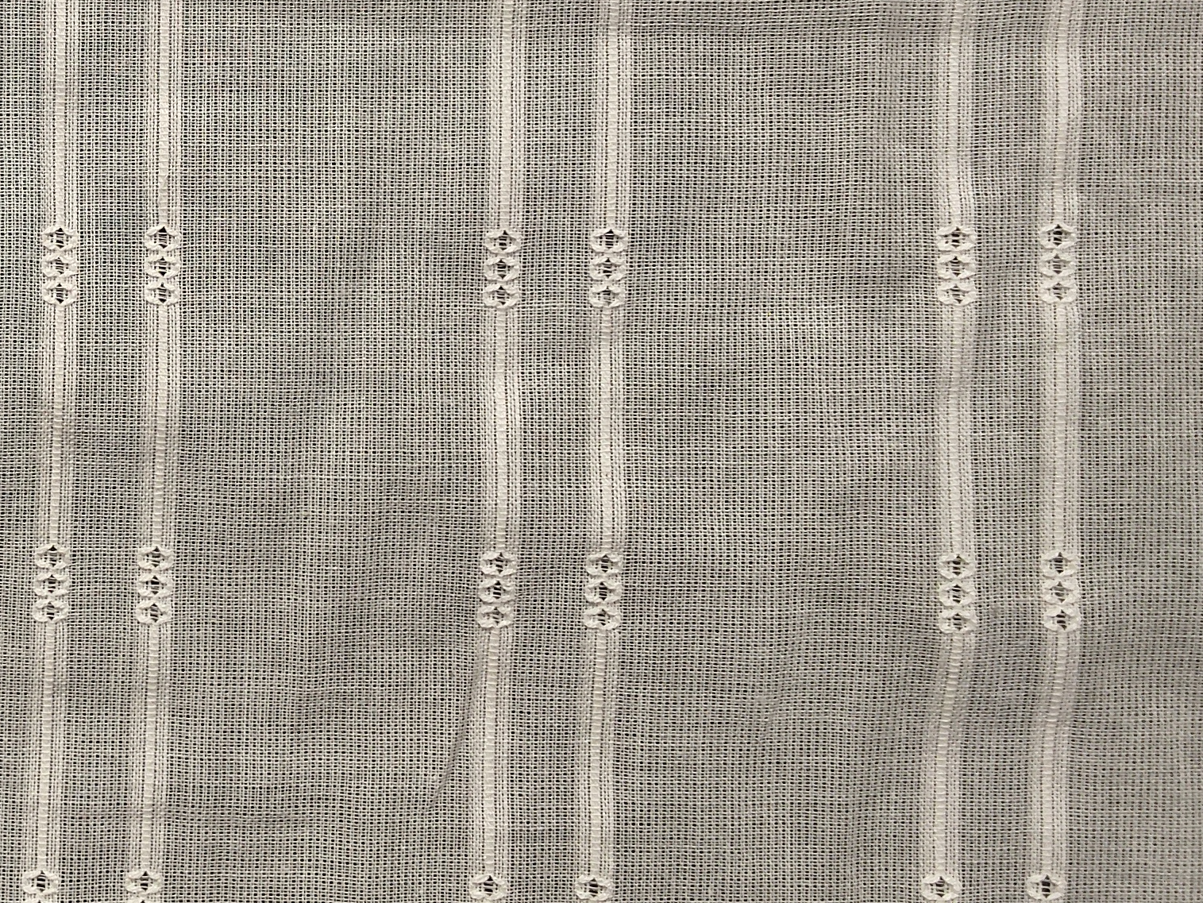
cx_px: 13
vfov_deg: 25.8
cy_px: 241
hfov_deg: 31.8
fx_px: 1947
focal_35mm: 56
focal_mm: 2.78
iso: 100
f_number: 2
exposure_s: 1/100
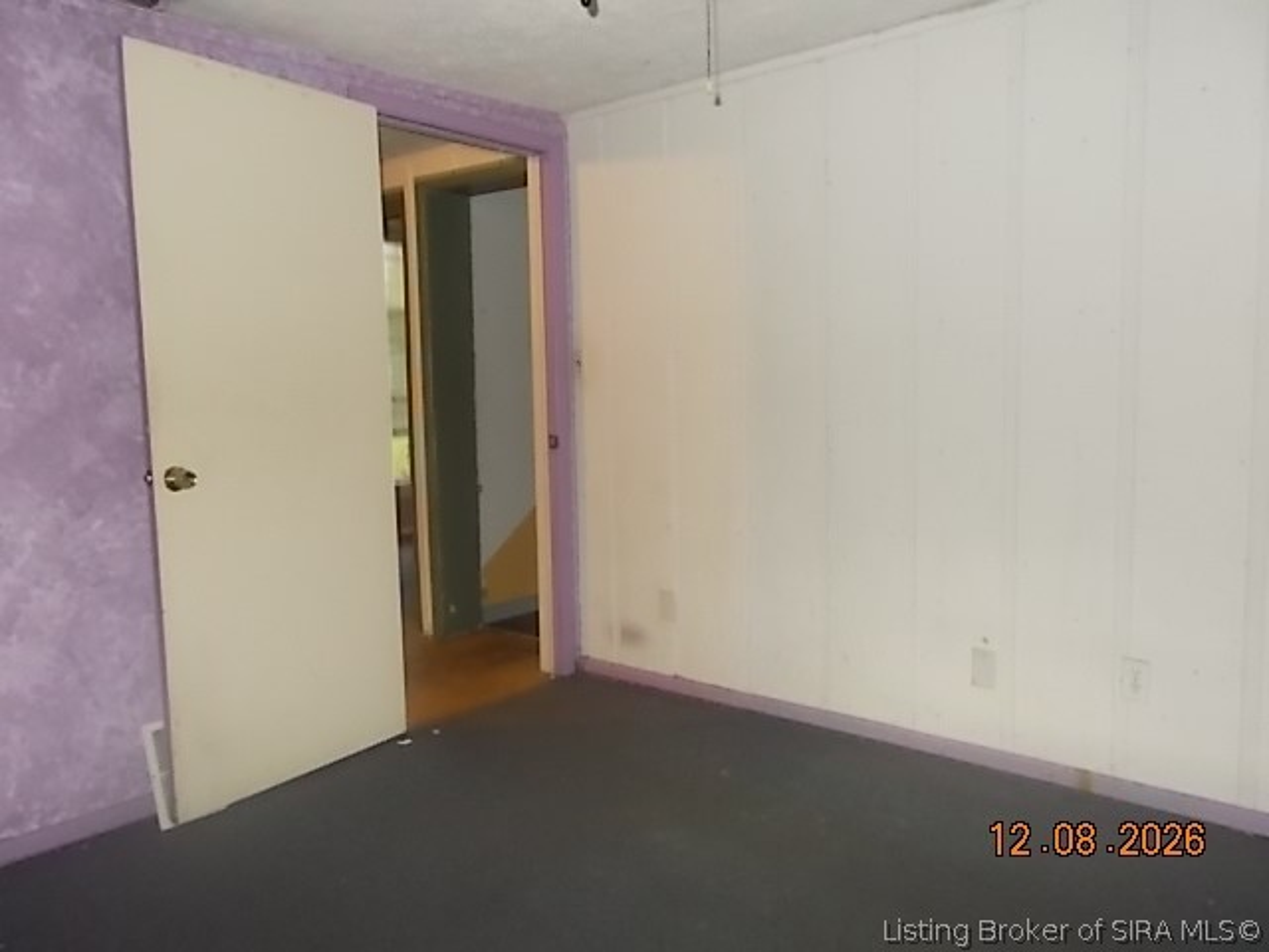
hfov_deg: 67.3
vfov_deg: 53.1
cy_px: 476
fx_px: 953
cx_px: 634
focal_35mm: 26
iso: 320
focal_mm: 4.6
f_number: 3.2
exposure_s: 1/25
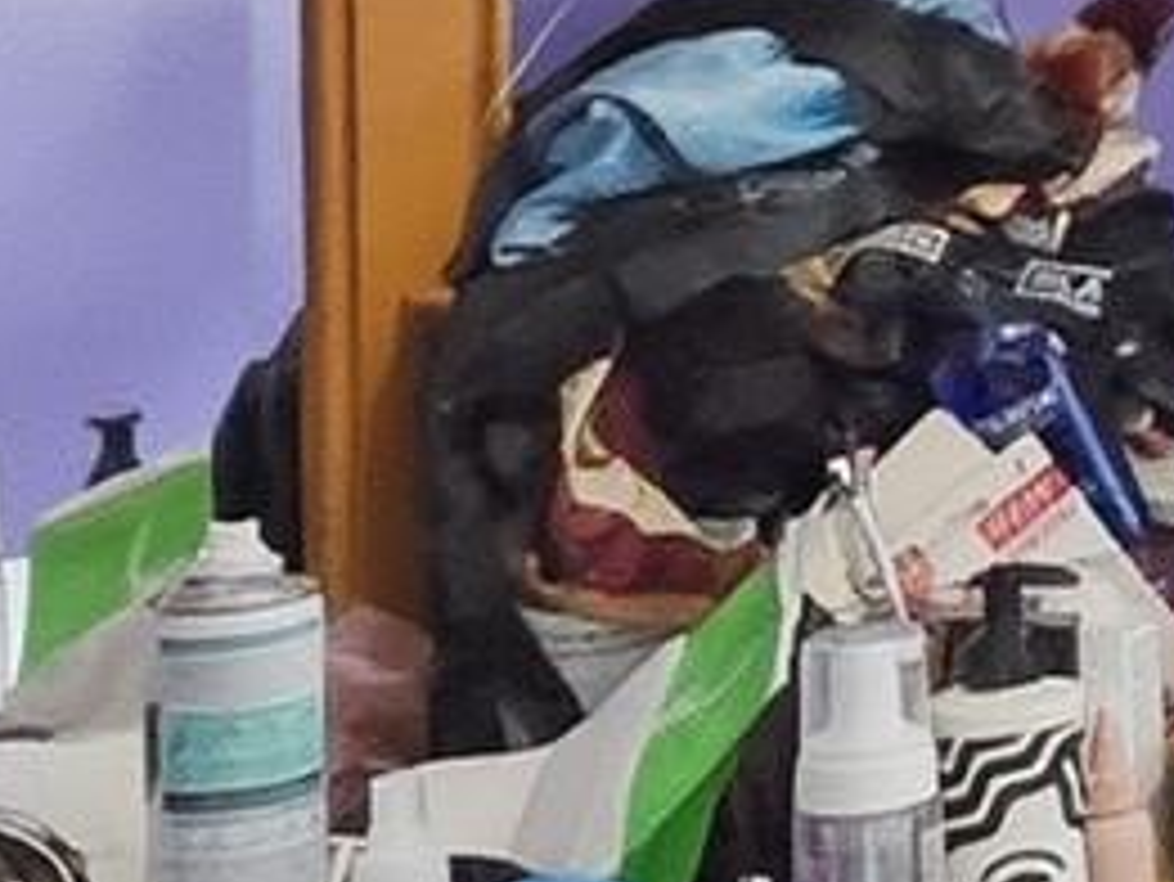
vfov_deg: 14.3
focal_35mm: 102
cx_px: 2753
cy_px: 18
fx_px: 3461
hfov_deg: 14.0
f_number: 2.2
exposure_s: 1/60
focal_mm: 2.2
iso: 1000
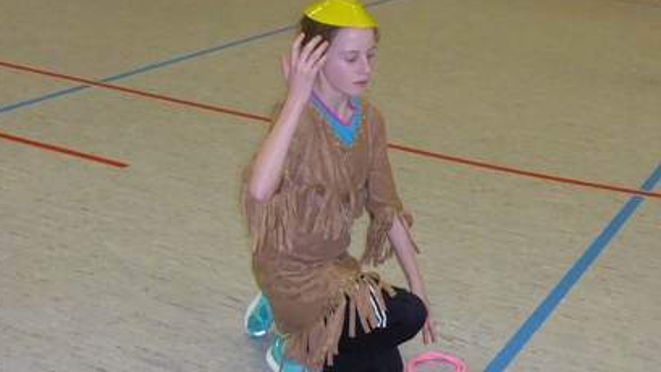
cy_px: 244
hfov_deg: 35.4
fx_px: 1034
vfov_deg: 20.3
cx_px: 372
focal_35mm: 59
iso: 640
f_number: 3.3
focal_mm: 4.9
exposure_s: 1/125
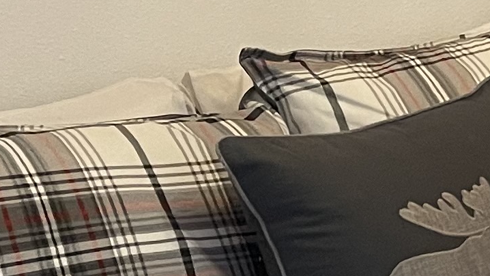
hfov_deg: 12.7
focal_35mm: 159
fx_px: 2066
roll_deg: +0.0
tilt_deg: -4.4
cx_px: 783
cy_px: -180
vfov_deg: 7.5
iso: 320
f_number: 1.6
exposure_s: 1/60
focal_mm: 5.1
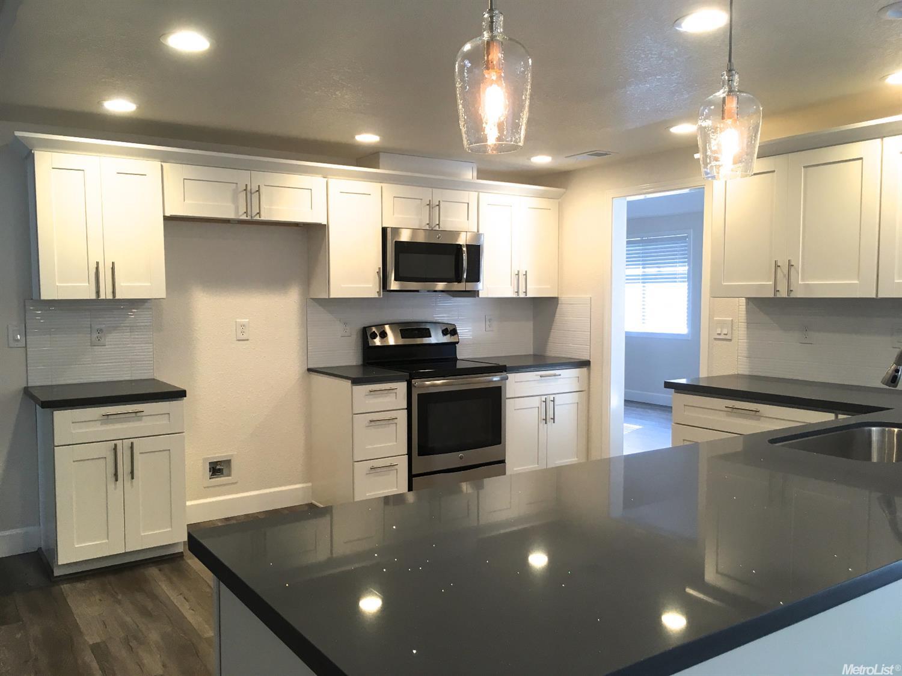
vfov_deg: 48.2
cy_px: 338
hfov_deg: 61.7
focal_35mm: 29
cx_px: 451
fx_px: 755
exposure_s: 1/30
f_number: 2.2
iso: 25
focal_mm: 4.15
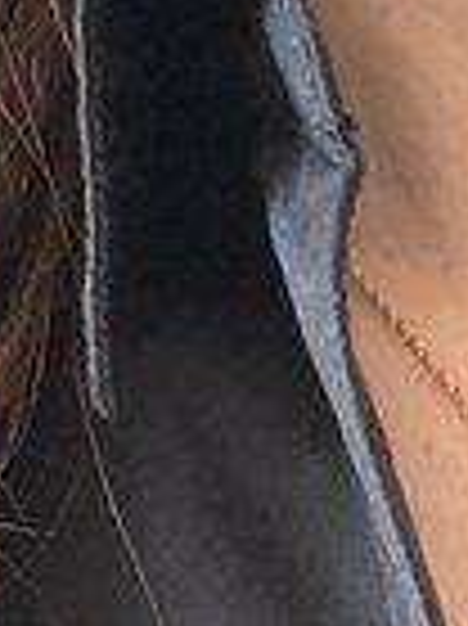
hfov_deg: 12.3
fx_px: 2076
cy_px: 867
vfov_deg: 16.0
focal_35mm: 115
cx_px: 688
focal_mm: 2.71
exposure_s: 1/60
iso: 250
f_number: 1.9
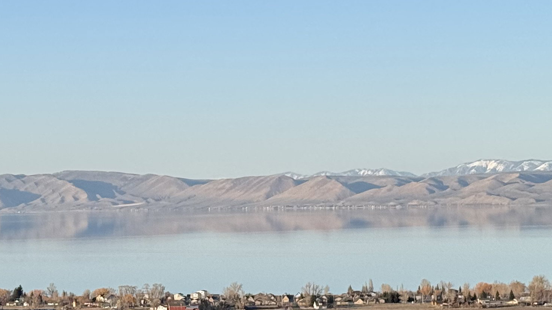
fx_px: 2093
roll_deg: +1.9
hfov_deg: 14.9
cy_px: 225
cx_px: 123
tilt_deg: -3.2
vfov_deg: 8.5
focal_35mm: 143
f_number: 1.78
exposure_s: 1/2331
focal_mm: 6.76
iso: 64
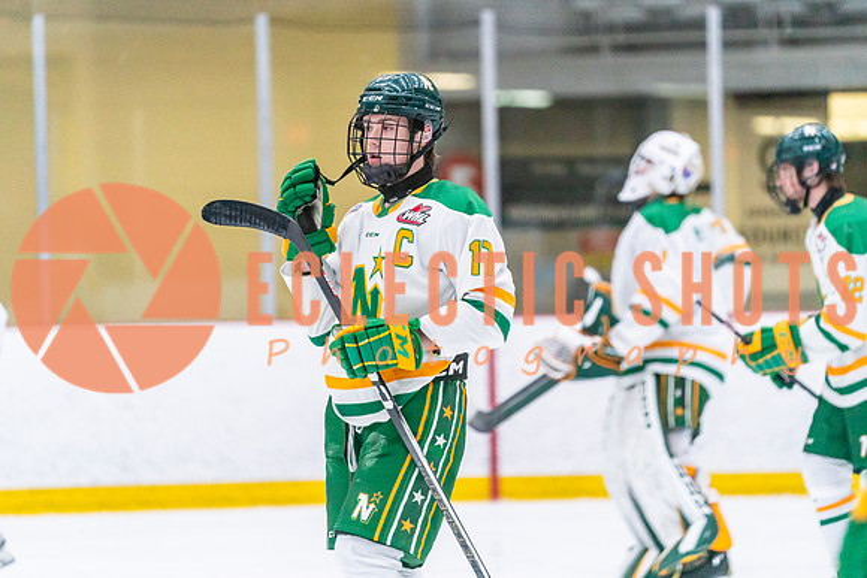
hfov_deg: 8.5
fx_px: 5850
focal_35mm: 243
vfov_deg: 5.7
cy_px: 227
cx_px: 434
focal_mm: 200
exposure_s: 1/1250
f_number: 2.8
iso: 3200
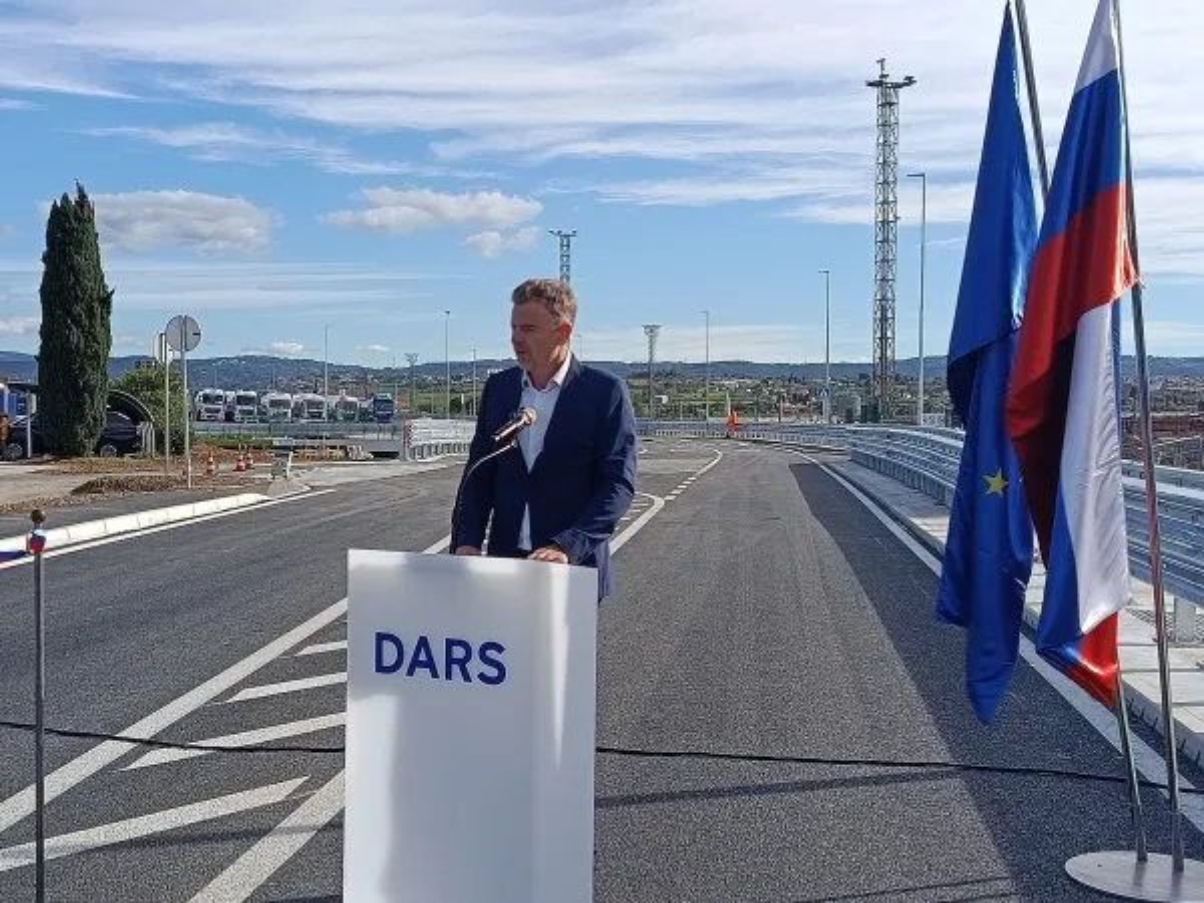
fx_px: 1391
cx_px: 602
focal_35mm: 40
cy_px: 452
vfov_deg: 36.0
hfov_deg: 46.8
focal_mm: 5.24
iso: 52
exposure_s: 1/594
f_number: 1.7
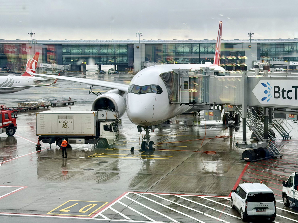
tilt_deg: -5.9
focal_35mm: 49
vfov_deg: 29.7
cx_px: 150
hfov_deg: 38.9
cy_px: 112
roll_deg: +0.0
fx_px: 422
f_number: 1.78
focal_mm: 6.76
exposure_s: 1/206
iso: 50
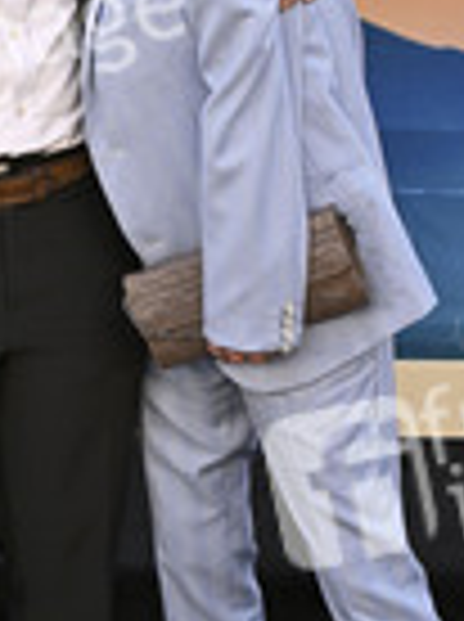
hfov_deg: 13.5
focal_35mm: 109
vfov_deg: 18.1
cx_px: 86
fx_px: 1954
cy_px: 238
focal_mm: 39
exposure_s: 1/320
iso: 500
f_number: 7.1
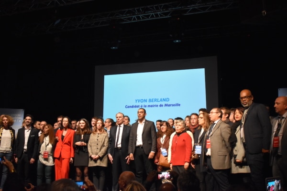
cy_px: 96
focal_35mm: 40
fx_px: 323
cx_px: 144
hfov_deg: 47.9
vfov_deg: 33.0
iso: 2800
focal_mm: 27
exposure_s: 1/125
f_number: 4
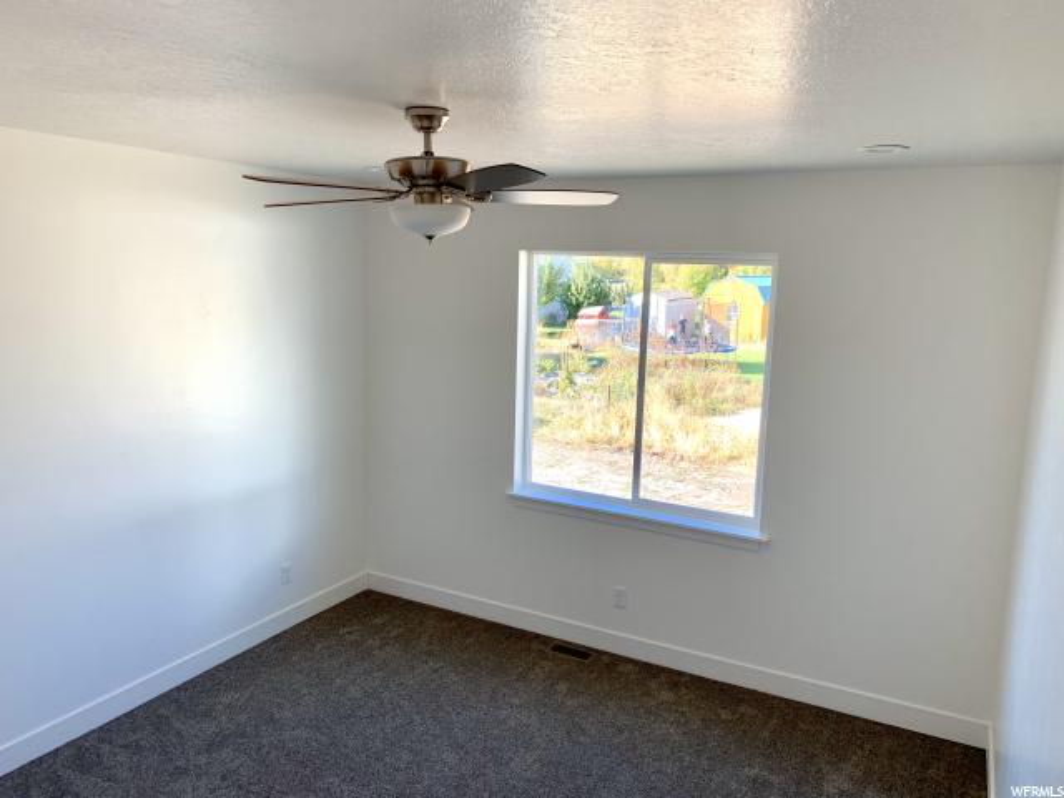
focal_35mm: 26
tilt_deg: -7.9
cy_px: 399
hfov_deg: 67.3
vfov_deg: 53.1
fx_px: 799
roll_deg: -1.2
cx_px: 532
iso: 32
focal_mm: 4.25
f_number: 1.8
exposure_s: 1/122
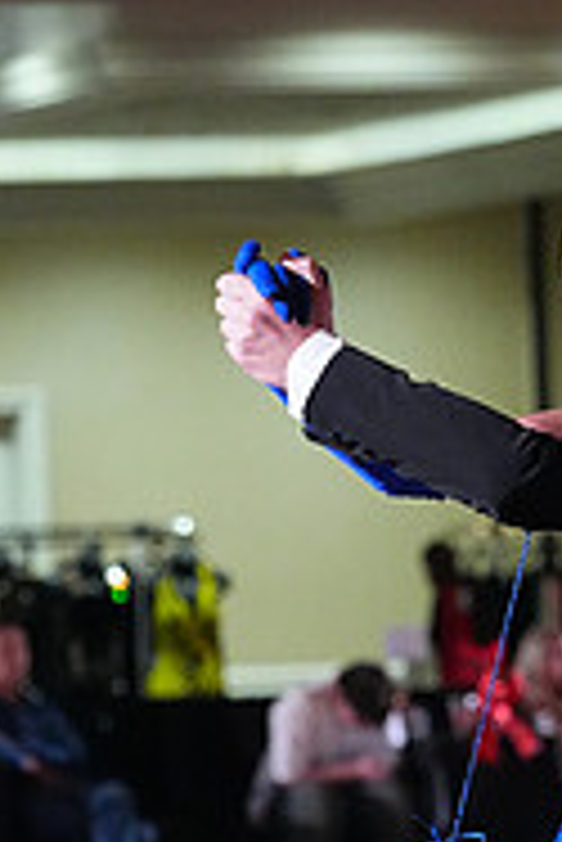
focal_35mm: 390
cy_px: 1112
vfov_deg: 5.3
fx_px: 9115
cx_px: 438
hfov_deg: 3.5
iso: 10000
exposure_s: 1/400
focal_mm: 126
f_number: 5
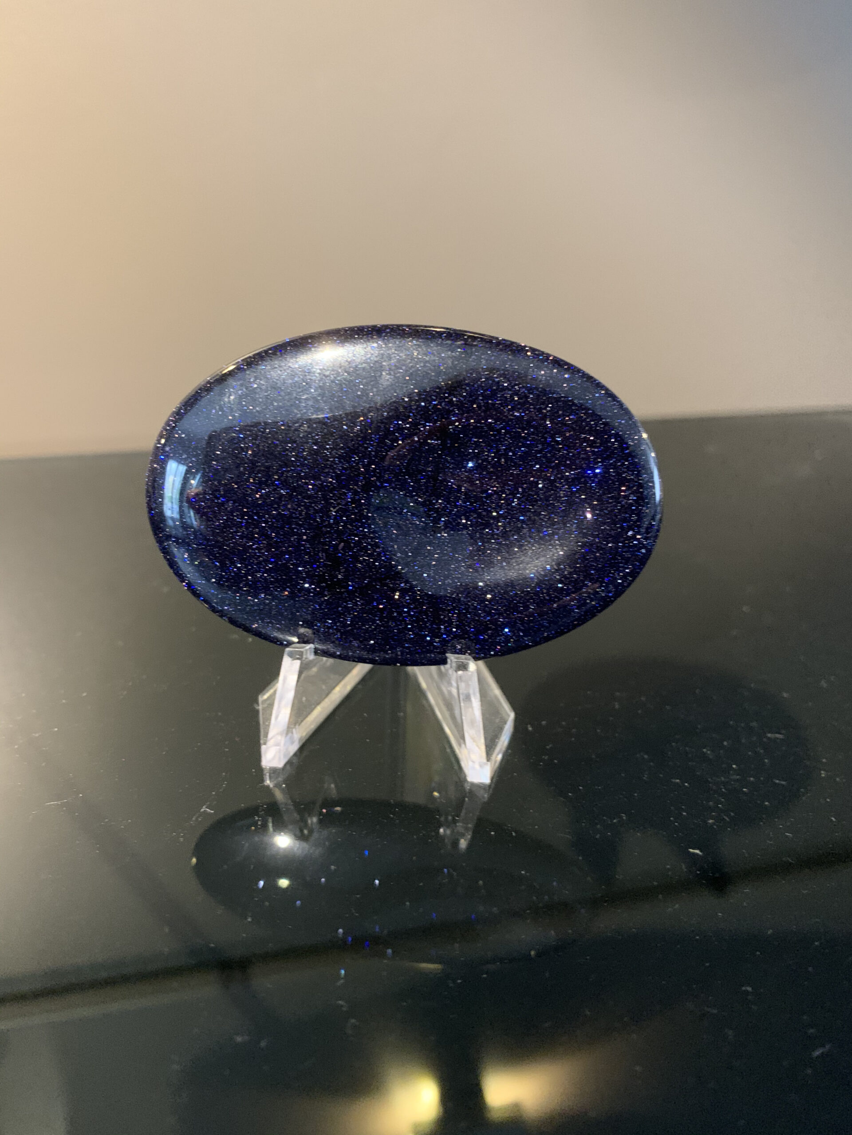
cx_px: 426
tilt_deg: -26.2
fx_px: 853
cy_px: 568
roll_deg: -1.5
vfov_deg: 67.3
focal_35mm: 26
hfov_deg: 53.1
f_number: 1.8
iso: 500
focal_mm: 4.25
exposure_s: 1/30
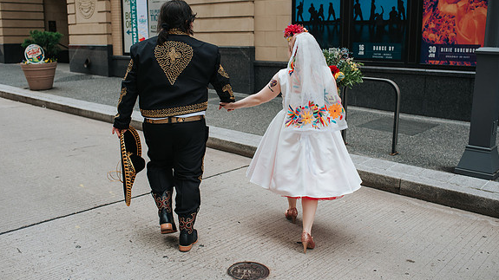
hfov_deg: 54.0
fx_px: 489
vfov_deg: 31.9
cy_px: 125
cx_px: 250
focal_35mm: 37
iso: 400
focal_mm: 35
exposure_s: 1/1250
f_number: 3.5
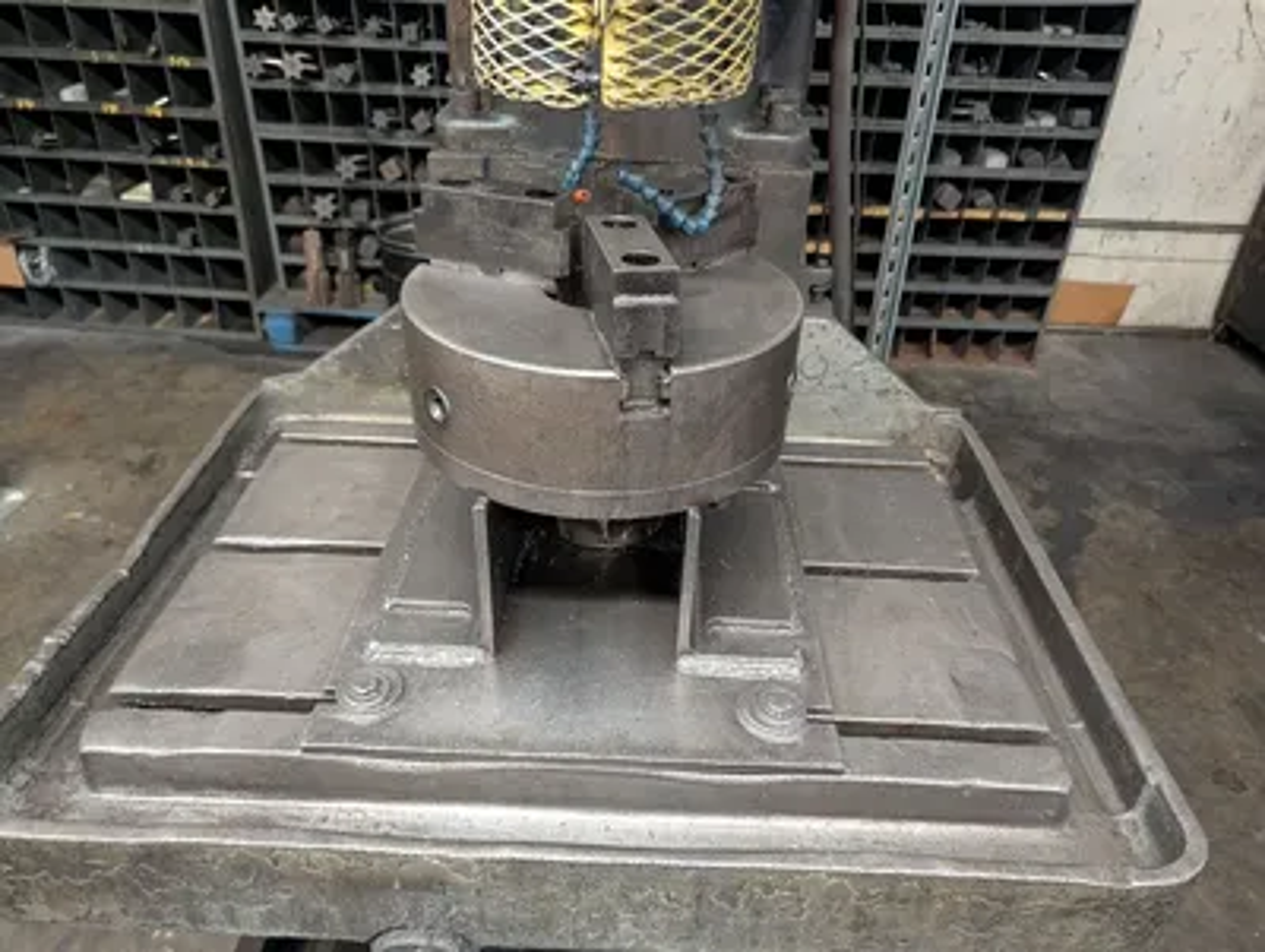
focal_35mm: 24
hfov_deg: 71.5
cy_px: 476
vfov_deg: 56.9
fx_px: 878
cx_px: 632
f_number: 1.68
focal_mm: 6.9
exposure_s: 1/60
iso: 1718
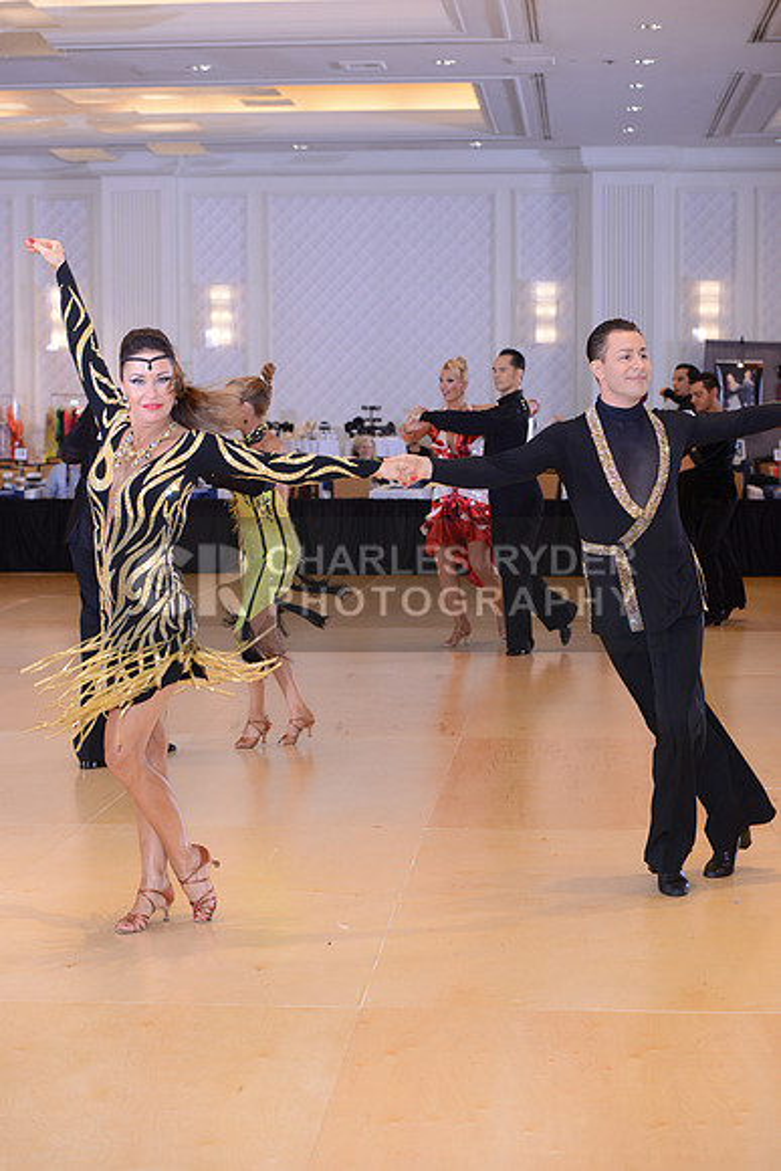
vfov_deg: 20.0
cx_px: 390
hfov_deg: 13.4
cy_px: 586
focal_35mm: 102
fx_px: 3317
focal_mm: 102
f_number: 5
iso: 1250
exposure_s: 1/250
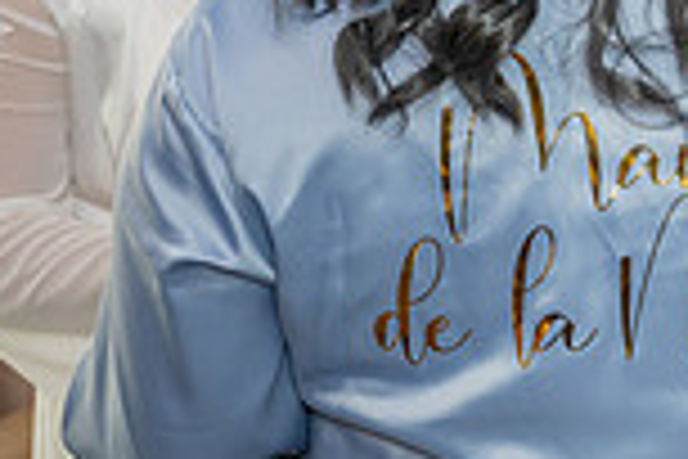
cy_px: 47
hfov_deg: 20.0
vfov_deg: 14.9
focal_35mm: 91
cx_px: 962
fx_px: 1739
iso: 500
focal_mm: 24
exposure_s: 1/100
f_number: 3.5
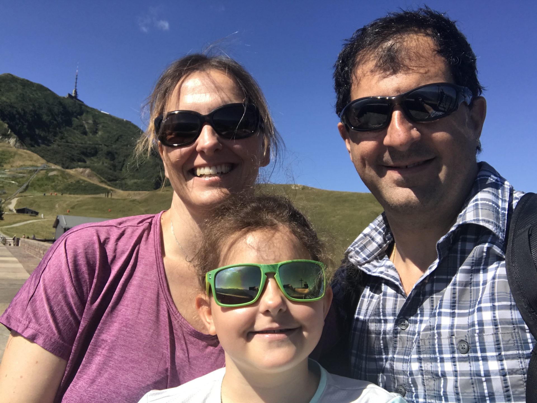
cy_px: 202
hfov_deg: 56.8
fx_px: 497
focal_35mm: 32
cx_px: 268
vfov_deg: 44.2
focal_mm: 2.87
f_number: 2.2
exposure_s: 1/1053
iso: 25
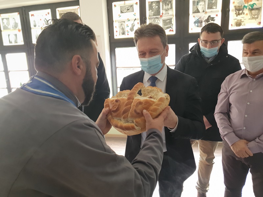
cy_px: 98
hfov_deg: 67.3
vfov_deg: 53.1
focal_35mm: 26
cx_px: 132
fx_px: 198
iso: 125
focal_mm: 4.32
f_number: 1.5
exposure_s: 1/100
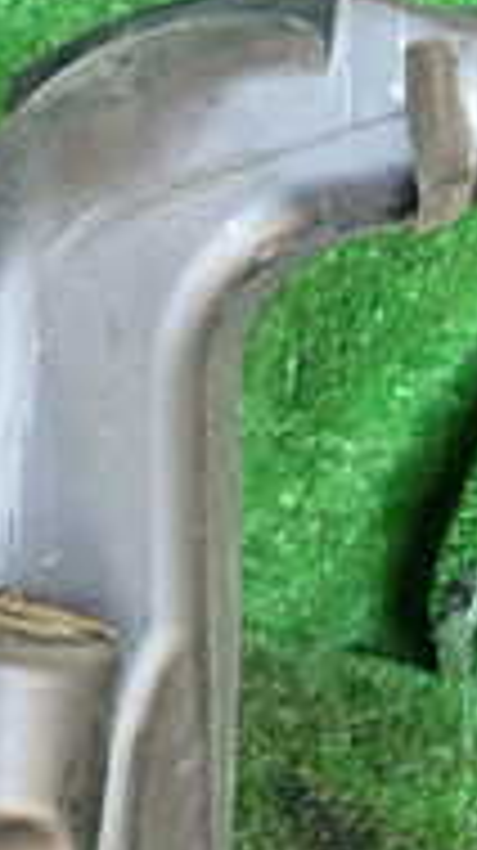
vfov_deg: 20.5
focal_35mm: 104
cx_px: -351
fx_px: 2344
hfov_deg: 10.9
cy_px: 585
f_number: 2.3
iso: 400
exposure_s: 1/30
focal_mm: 5.4
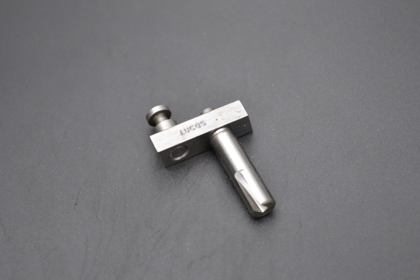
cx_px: 210
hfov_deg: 24.6
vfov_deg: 16.6
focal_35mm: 82
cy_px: 140
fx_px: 962
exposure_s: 1/60
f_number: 5.6
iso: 640
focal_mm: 55
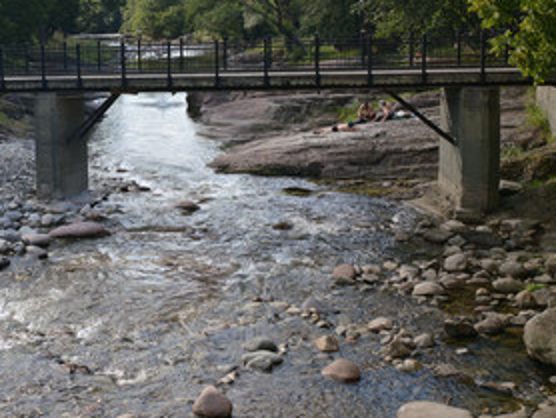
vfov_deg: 27.3
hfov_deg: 33.7
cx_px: 32
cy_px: 119
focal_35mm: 53
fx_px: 852
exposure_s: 1/5392
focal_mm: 7.73
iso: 500
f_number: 1.5
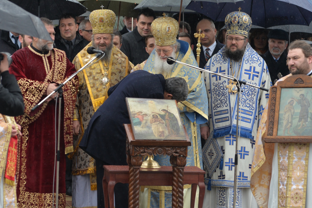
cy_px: 82
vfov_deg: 6.2
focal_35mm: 222
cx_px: 157
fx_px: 1924
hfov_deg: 9.3
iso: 800
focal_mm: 155
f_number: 5
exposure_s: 1/640
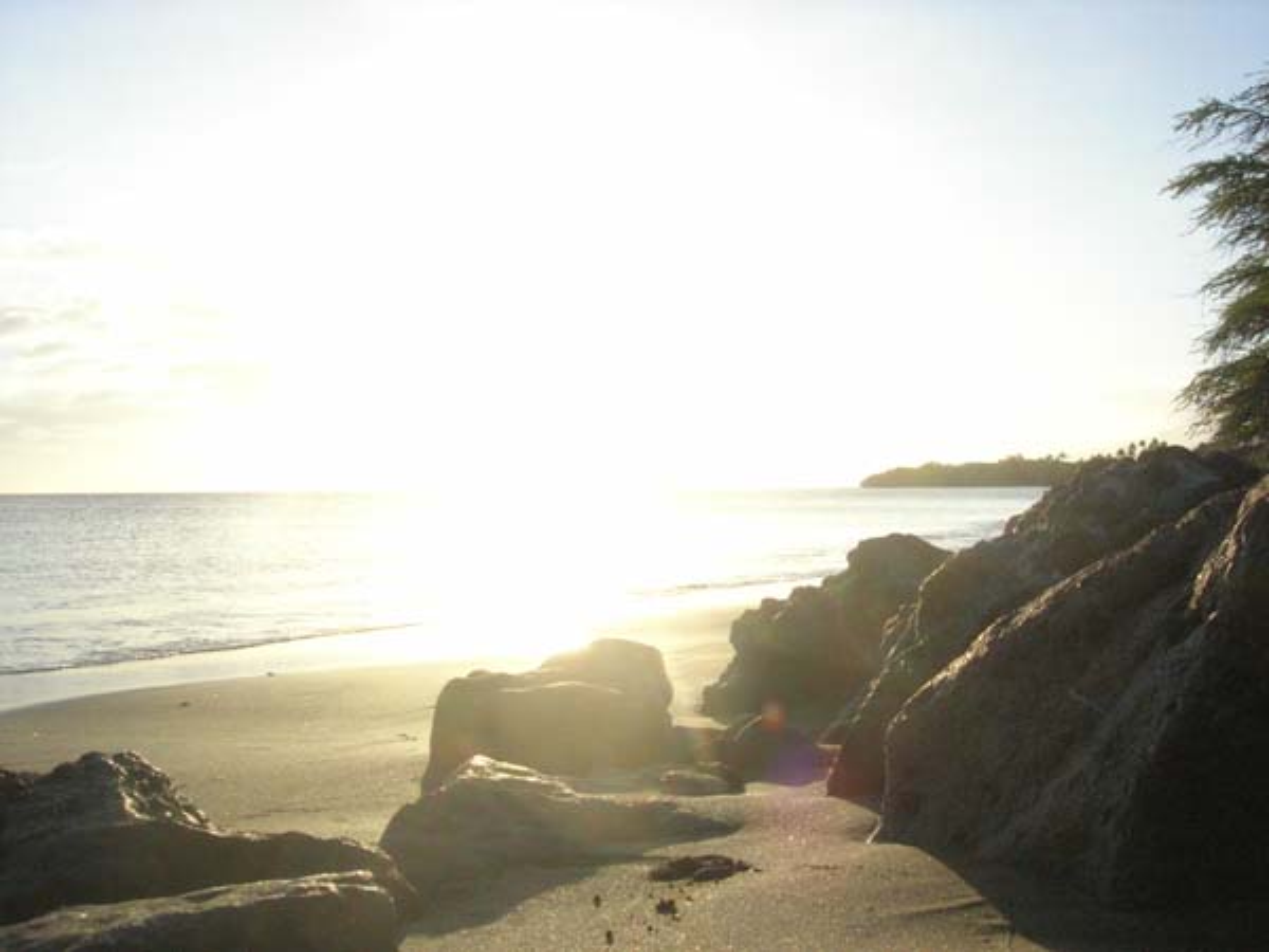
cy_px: 476
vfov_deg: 37.7
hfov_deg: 49.0
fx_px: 1393
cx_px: 634
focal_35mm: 38
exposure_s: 1/2000
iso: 400
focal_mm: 7.8
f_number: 4.8
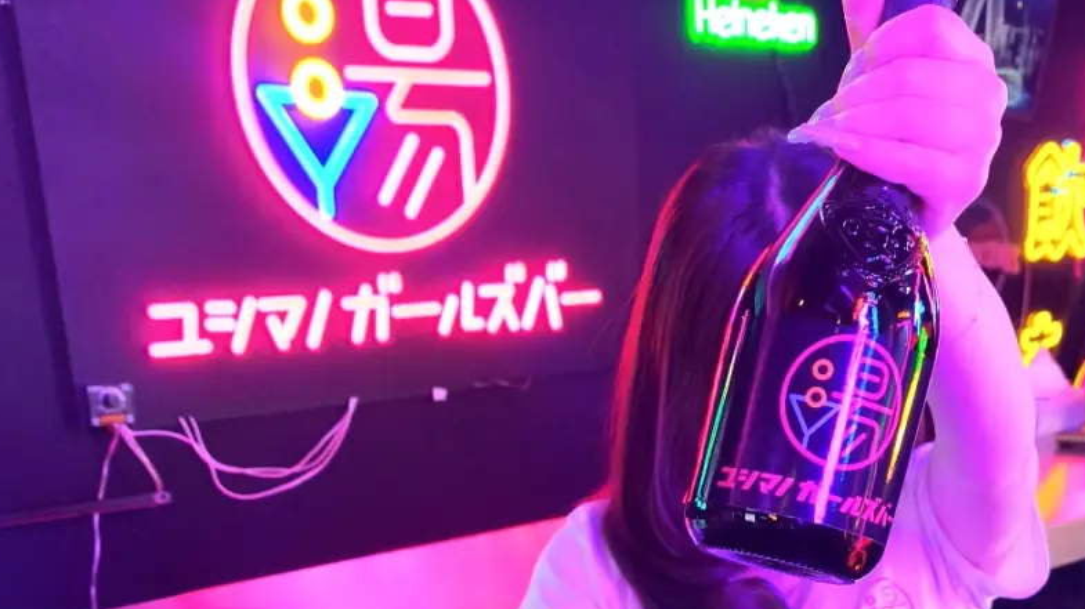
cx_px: 614
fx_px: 1323
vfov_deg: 24.0
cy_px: 695
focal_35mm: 46
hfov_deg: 44.5
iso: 400
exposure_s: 1/50
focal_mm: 6.45
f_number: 1.62
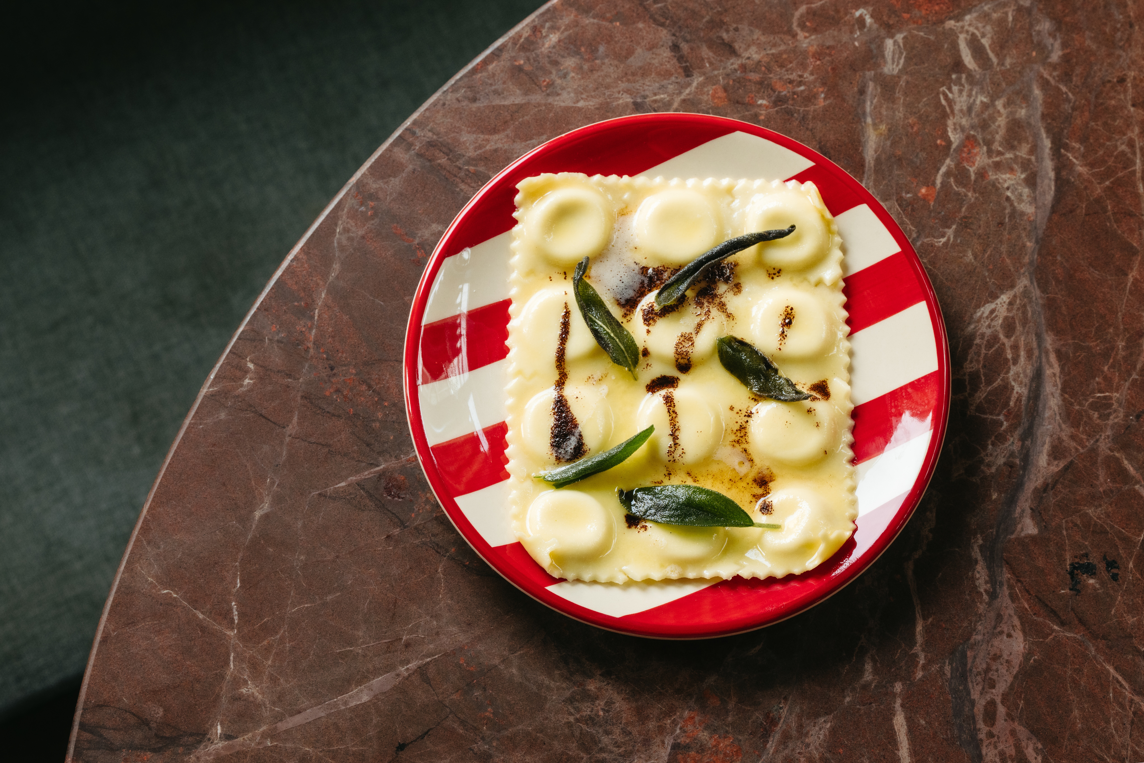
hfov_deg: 21.9
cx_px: 572
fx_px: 2955
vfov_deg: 14.7
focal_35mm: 93
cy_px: 382
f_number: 9
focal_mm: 93
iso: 1250
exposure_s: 1/100
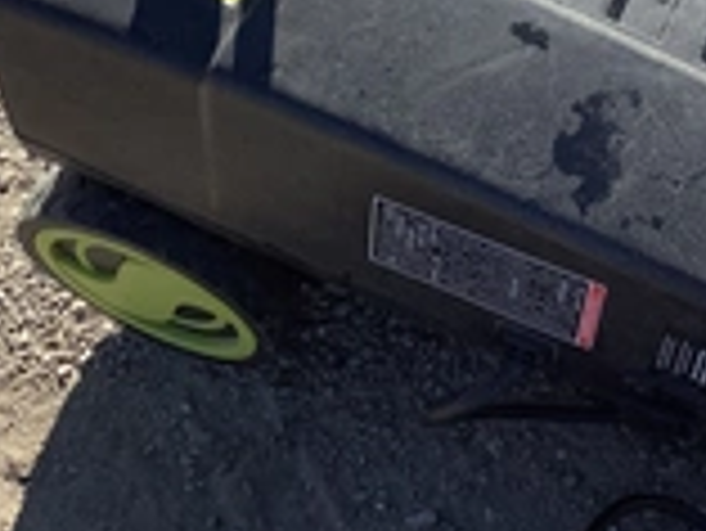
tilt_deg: -51.3
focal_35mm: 79
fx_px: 1612
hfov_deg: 24.6
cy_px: -54
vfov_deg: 18.0
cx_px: 472
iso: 25
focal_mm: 3.3
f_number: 2.4
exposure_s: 1/657
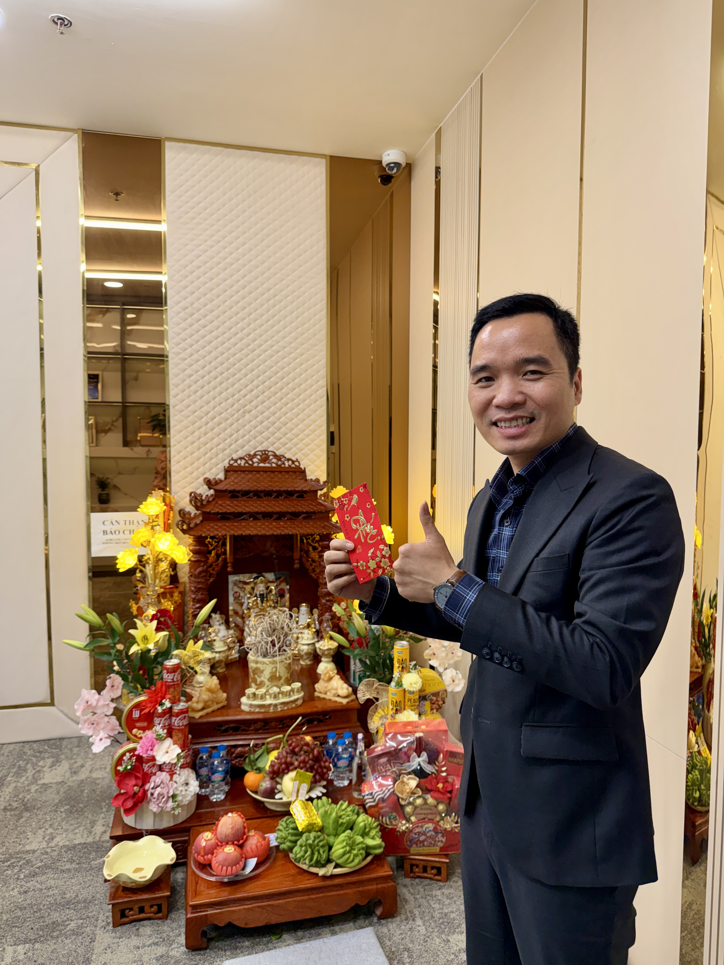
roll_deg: -1.1
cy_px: 482
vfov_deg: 71.6
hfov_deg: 56.8
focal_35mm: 24
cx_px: 362
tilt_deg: -1.9
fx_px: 669
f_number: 1.78
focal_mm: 6.76
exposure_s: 1/100
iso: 160
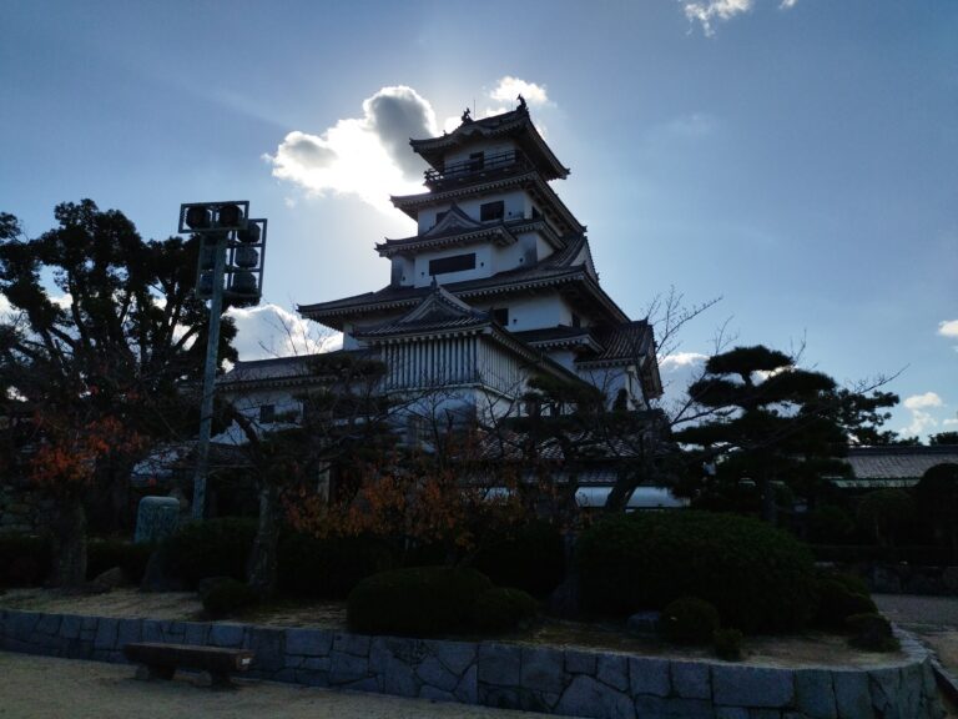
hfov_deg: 65.3
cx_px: 479
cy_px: 360
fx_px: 747
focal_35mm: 27
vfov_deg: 51.4
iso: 49
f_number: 1.79
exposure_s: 1/8753
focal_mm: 4.7
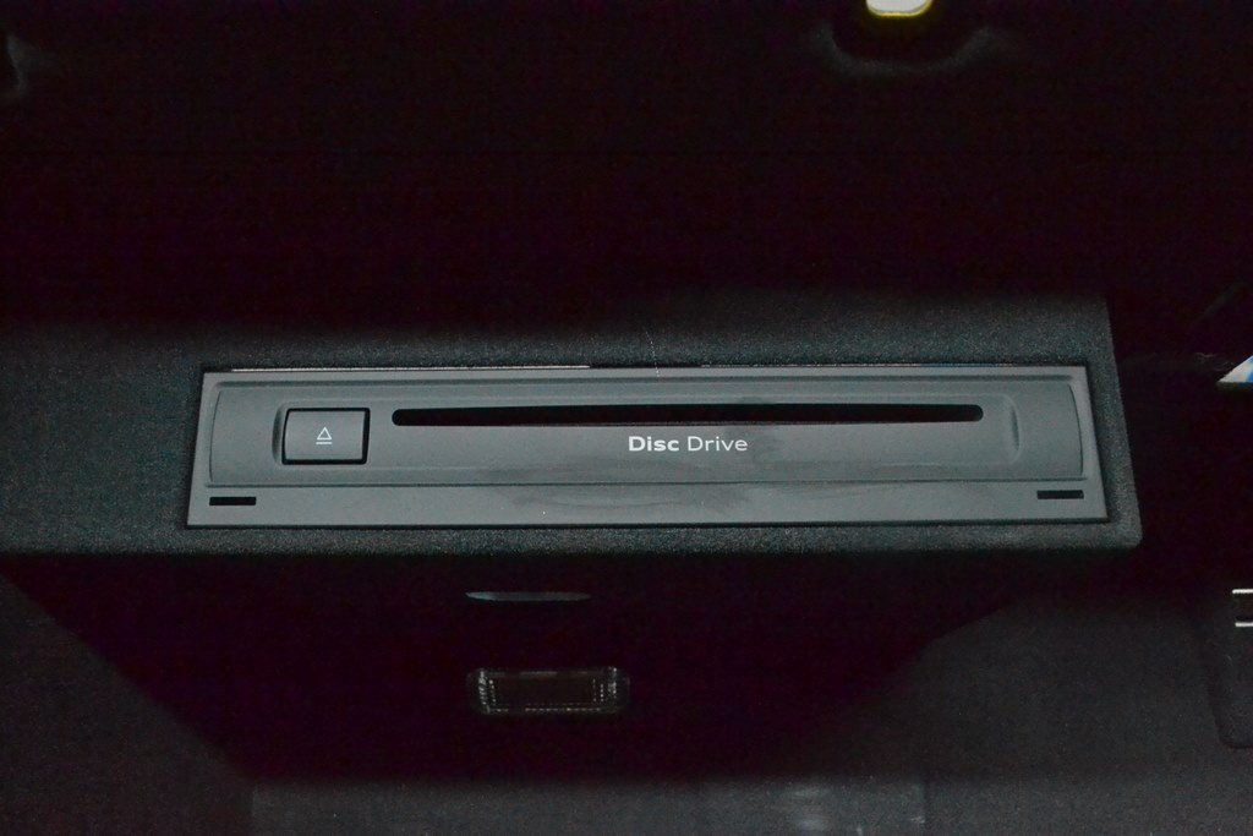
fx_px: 1044
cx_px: 626
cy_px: 418
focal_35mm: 30
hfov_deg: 61.9
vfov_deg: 43.6
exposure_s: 1/125
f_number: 10
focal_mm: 20
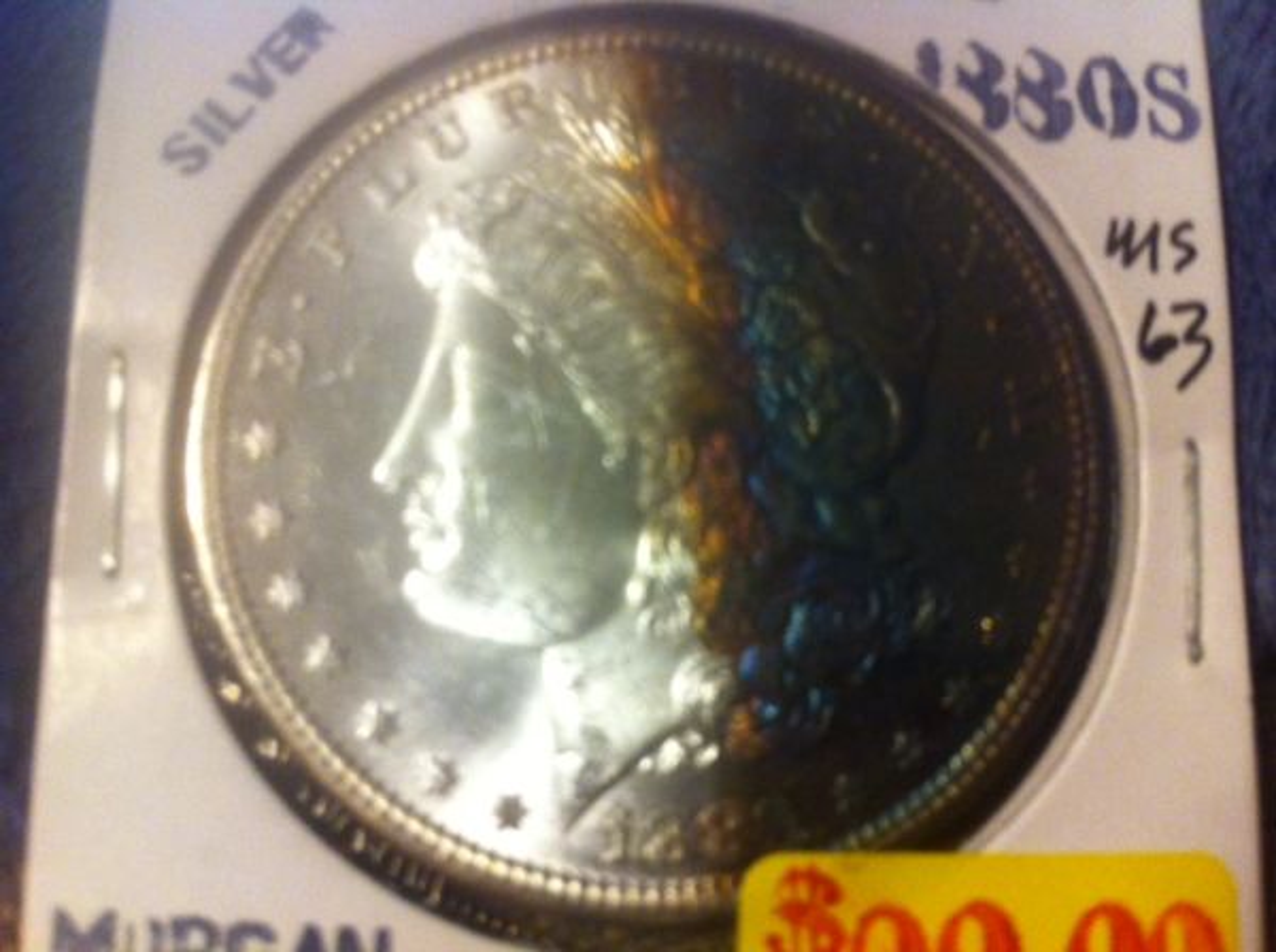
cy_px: 476
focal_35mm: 35
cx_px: 638
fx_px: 1288
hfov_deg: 52.7
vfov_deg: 40.6
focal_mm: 3.85
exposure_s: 1/15
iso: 250
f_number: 2.8
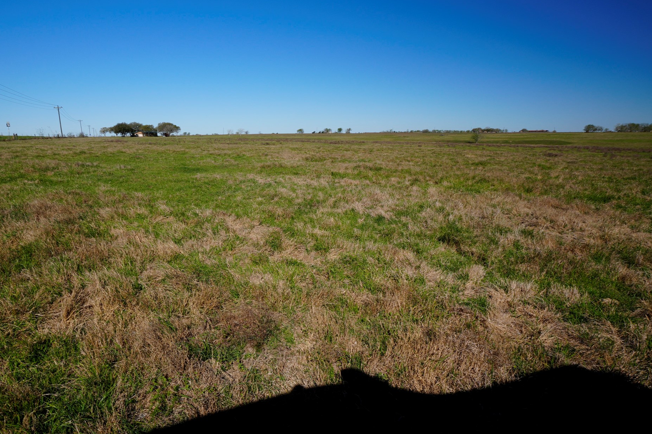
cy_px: 225
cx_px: 292
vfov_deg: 60.7
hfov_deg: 82.4
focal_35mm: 20
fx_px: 371
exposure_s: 1/160
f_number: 10
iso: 100
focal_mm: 11.6
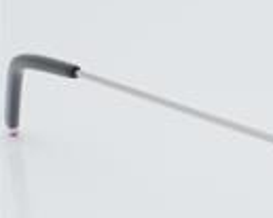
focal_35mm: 218
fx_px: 1760
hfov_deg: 8.6
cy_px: 119
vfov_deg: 7.1
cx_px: 419
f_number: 32
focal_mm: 50
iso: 100
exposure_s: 1/3
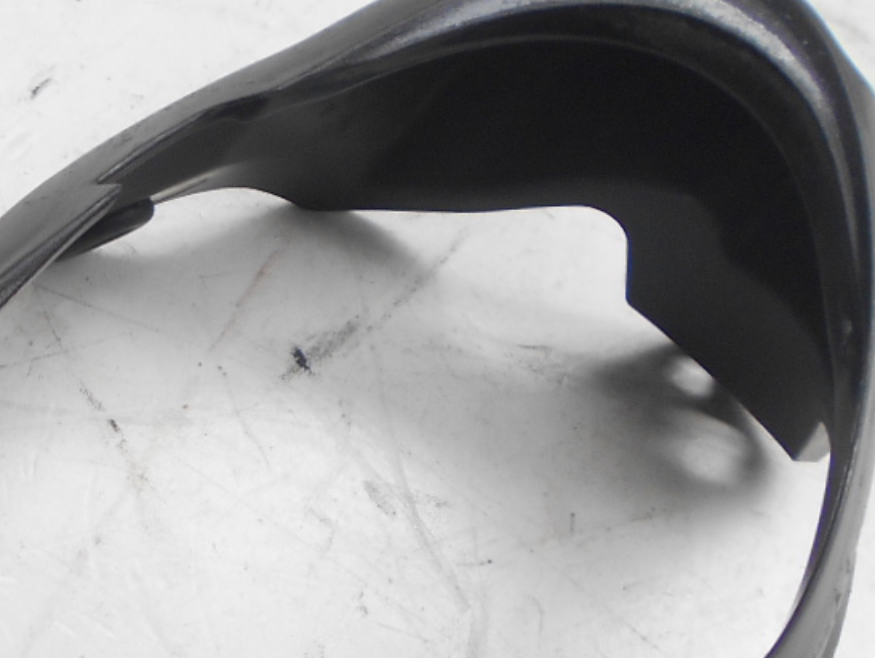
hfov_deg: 24.2
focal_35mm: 76
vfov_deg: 18.7
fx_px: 1922
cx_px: -59
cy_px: 706
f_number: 3.2
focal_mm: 4.6
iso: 80
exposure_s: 1/40
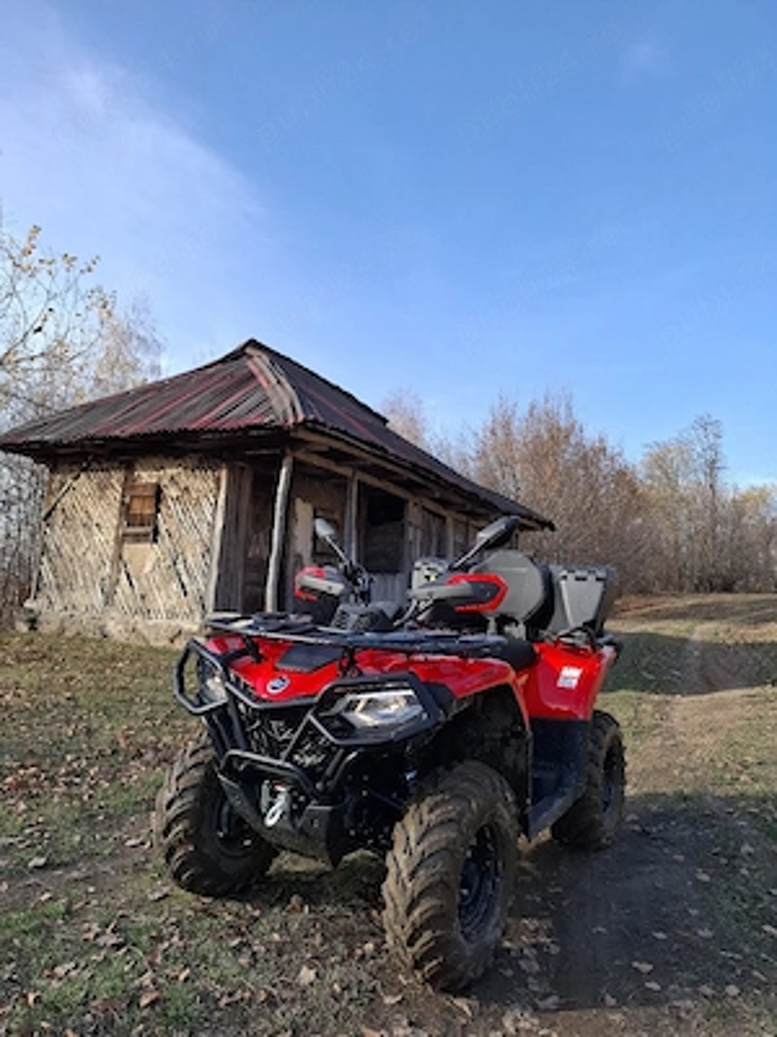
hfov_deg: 58.9
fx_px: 688
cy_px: 518
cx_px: 388
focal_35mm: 23
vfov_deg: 73.9
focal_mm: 5.54
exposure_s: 1/769
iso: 50
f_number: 1.8
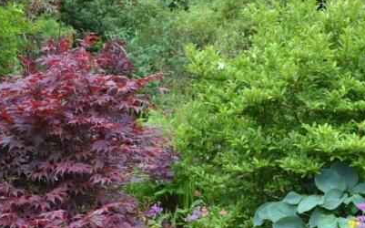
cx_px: 257
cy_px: 191
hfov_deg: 31.2
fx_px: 646
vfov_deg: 19.7
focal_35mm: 65
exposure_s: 1/30
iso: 100
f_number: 4.2
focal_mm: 26
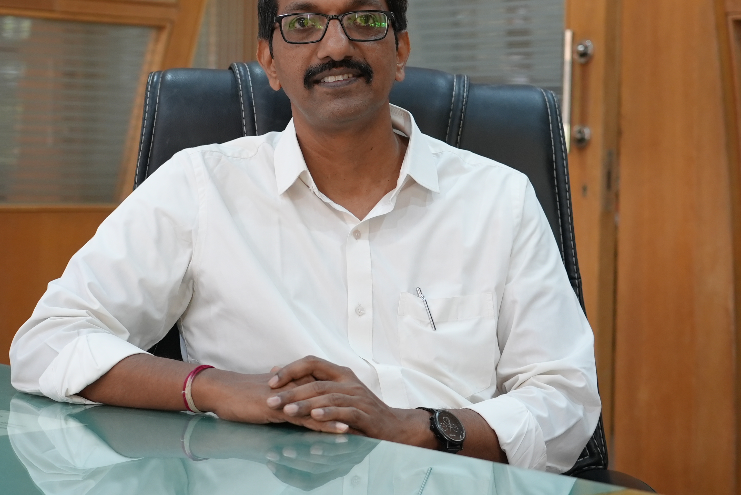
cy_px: 176
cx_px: 334
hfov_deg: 23.1
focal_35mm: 88
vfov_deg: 15.5
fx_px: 1812
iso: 2000
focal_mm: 60
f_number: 4
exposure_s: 1/160
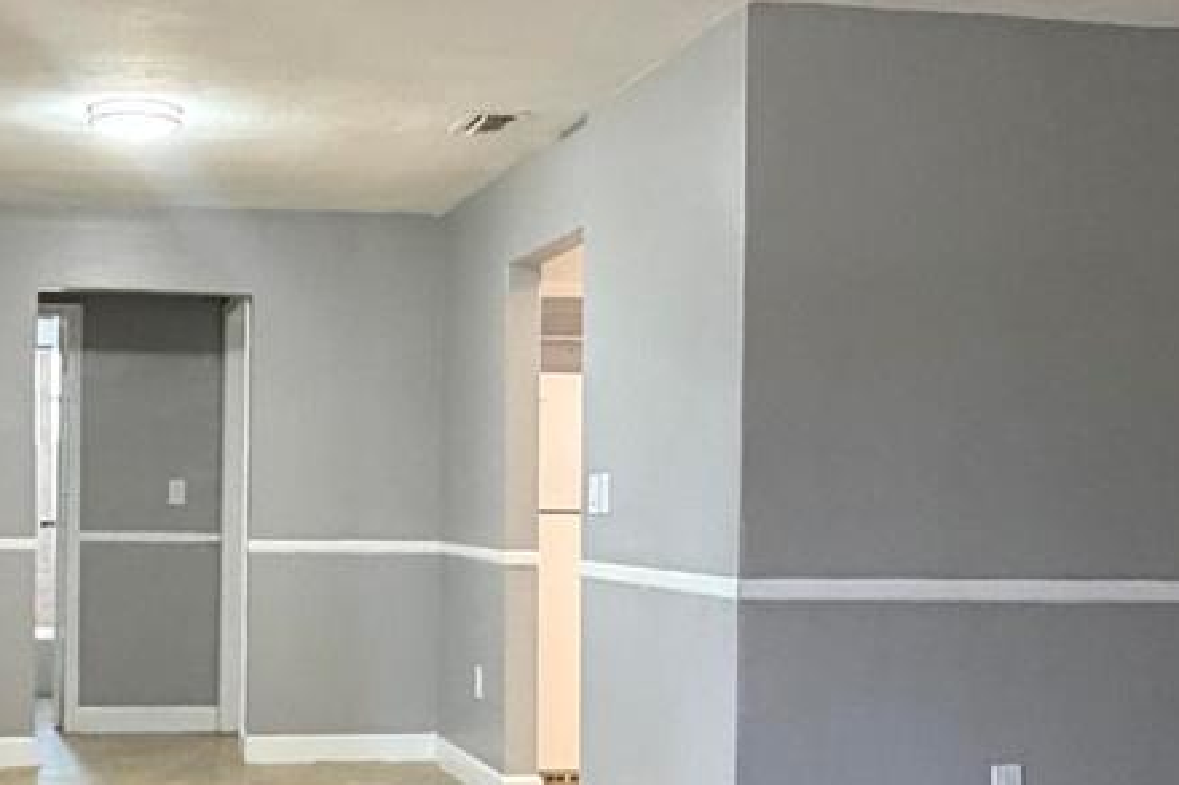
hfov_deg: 36.8
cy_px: 530
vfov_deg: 25.3
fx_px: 1735
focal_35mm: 53
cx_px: 316
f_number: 2.2
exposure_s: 1/60
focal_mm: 2.22
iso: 500
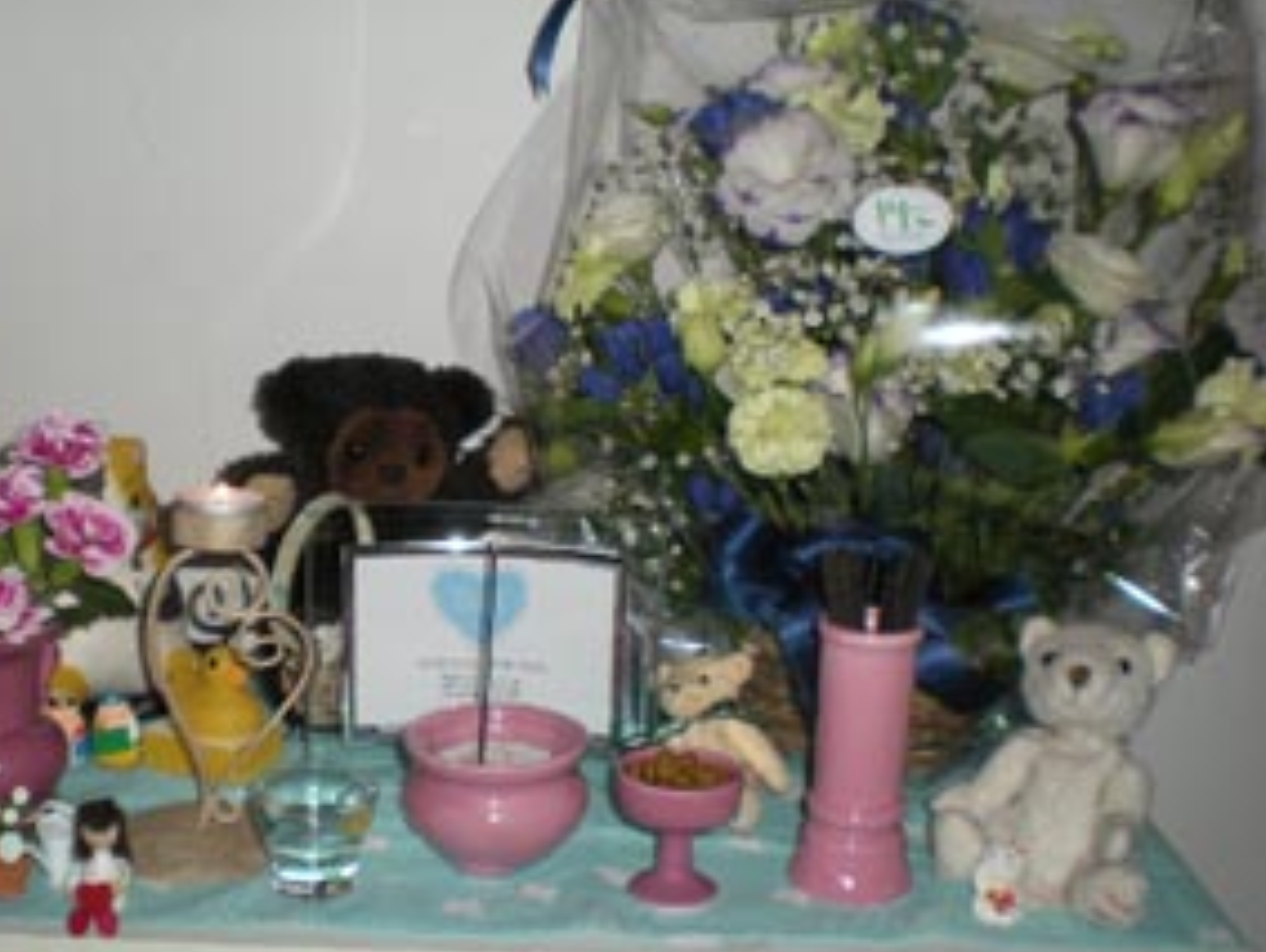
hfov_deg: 40.2
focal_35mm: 47
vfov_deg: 30.9
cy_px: 480
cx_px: 510
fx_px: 1721
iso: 64
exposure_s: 1/60
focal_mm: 6.3
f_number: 3.1
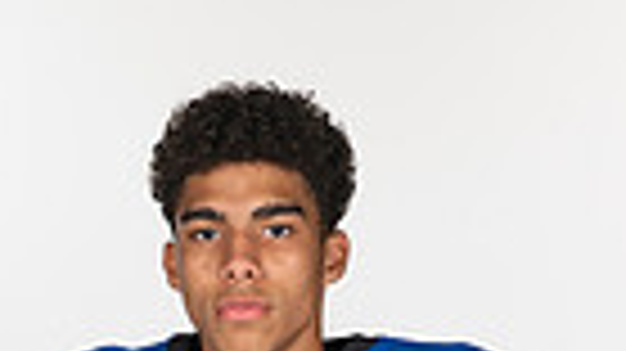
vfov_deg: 4.9
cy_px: 968
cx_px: 180
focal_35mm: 237
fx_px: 3932
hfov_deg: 9.1
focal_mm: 70
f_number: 7.1
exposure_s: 1/400
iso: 250
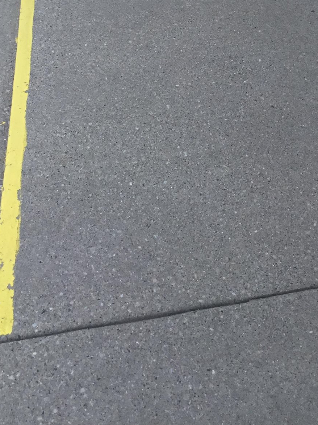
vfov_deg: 29.8
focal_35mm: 61
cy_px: 10
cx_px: 206
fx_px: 747
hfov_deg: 23.9
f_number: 2.4
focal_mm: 3.3
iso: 25
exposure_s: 1/558
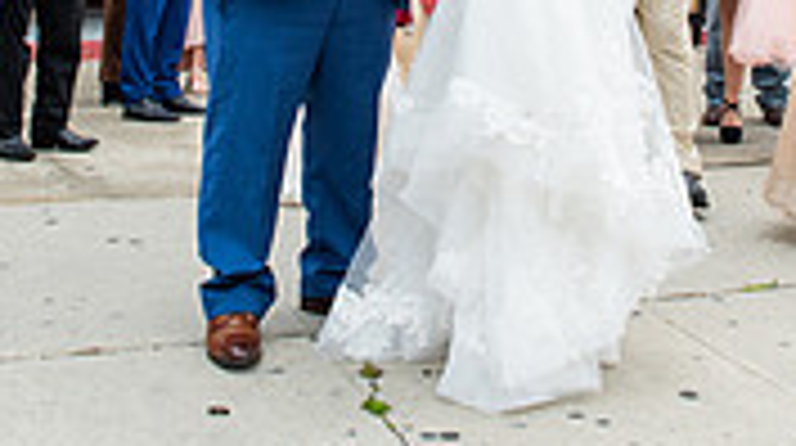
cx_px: 481
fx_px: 1349
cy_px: -212
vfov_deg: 17.0
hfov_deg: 32.8
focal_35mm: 64
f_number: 5.6
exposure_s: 1/200
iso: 500
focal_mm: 24
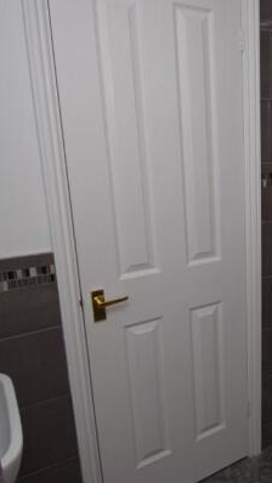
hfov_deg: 33.6
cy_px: 228
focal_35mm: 31
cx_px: 289
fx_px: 397
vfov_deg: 62.6
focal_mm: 12
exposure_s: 1/60
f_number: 4
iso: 100
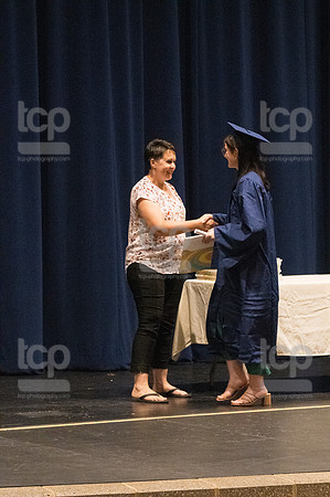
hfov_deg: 7.3
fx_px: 2577
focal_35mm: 187
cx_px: 165
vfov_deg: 11.0
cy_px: 248
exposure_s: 1/250
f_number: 4.5
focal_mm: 125
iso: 8000
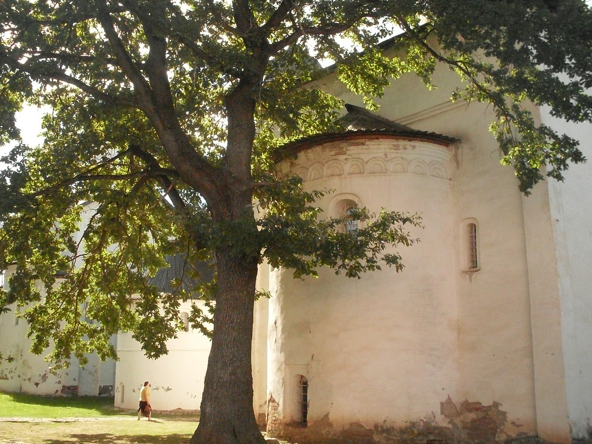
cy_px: 218
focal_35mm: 39
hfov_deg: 47.9
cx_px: 291
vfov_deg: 36.8
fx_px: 667
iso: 400
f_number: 8.4
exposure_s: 1/350
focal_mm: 6.3
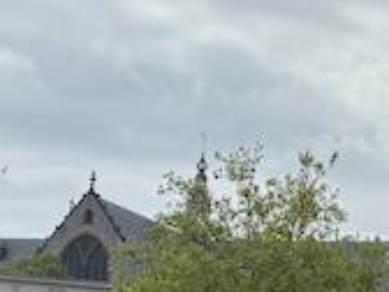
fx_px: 1393
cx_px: 549
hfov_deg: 15.0
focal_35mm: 124
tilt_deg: +13.0
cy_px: 178
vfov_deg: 11.9
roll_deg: -2.1
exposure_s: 1/10989
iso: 50
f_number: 1.6
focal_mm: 5.96
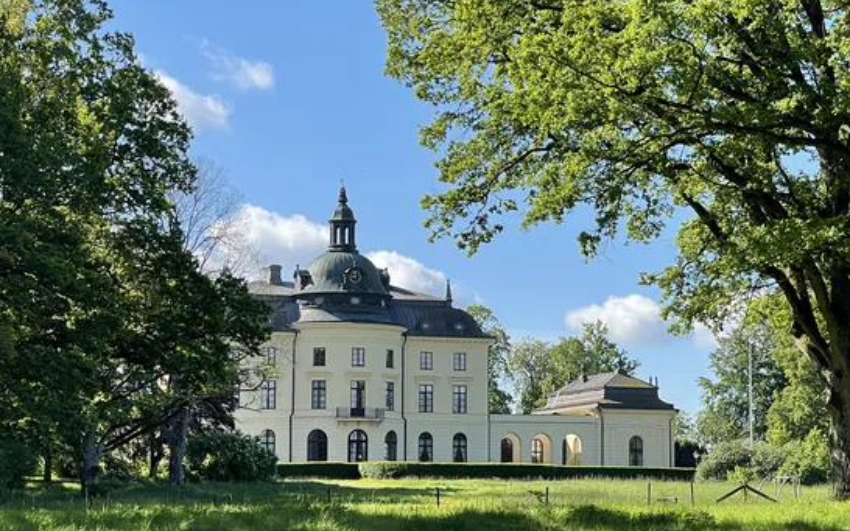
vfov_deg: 12.3
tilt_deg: +8.0
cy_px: 206
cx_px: 440
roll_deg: -0.4
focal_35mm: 106
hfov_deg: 19.6
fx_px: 2455
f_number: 2.2
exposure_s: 1/874
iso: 20
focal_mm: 7.5
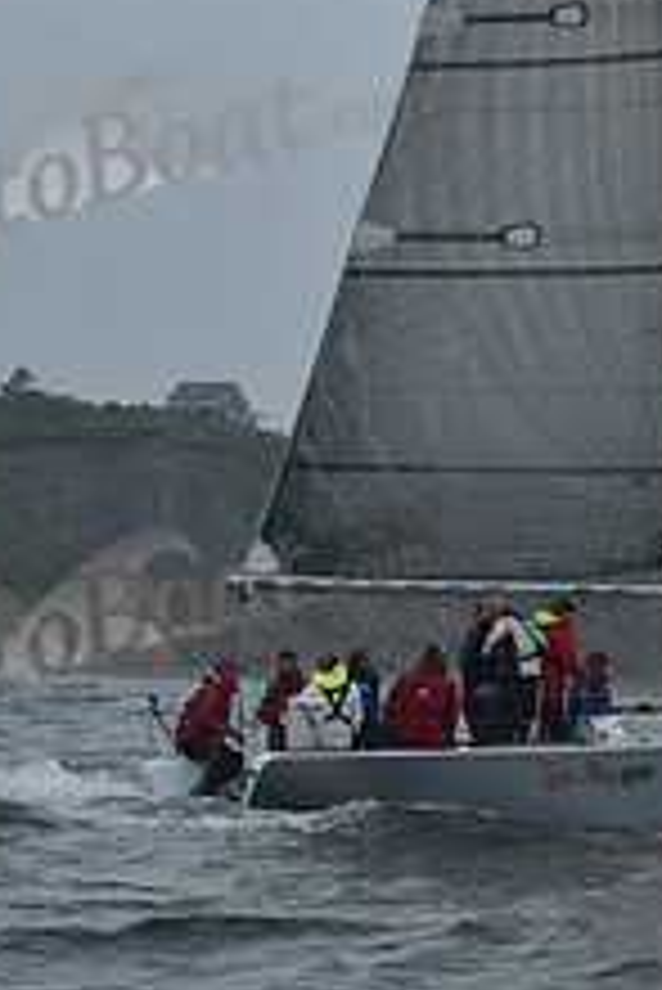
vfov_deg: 8.4
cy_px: -130
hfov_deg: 5.6
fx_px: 6692
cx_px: 664
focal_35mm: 243
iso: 320
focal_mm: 92
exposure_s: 1/1000
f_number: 8
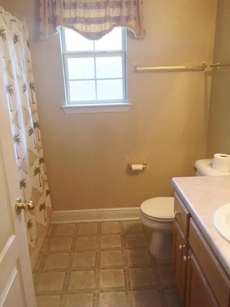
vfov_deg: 61.7
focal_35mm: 29
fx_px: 257
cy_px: 154
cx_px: 115
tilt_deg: -17.2
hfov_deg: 48.2
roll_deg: +2.9
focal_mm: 4.15
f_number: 2.2
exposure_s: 1/30
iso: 50
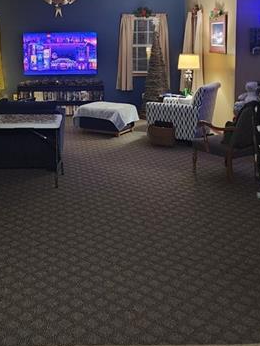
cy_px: 72
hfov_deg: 28.2
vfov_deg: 36.3
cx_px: 66
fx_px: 510
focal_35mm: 51
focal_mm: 6.4
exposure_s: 1/24
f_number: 1.8
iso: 500
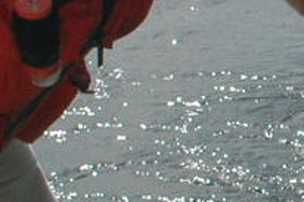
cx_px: 739
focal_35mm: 195
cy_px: 87
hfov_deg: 9.4
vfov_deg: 7.0
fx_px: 1645
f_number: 10
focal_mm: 20
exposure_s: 1/400
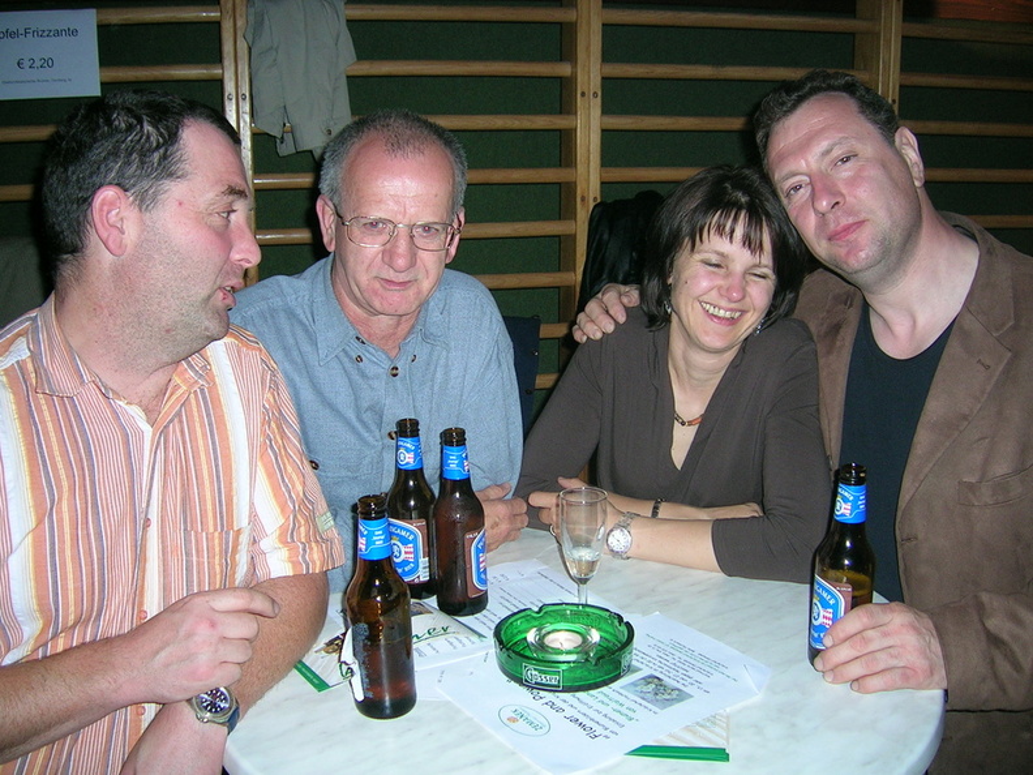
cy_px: 388
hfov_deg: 52.6
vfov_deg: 40.7
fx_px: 1044
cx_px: 516
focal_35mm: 35
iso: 72
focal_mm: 5.4
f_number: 2.8
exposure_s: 1/60.1
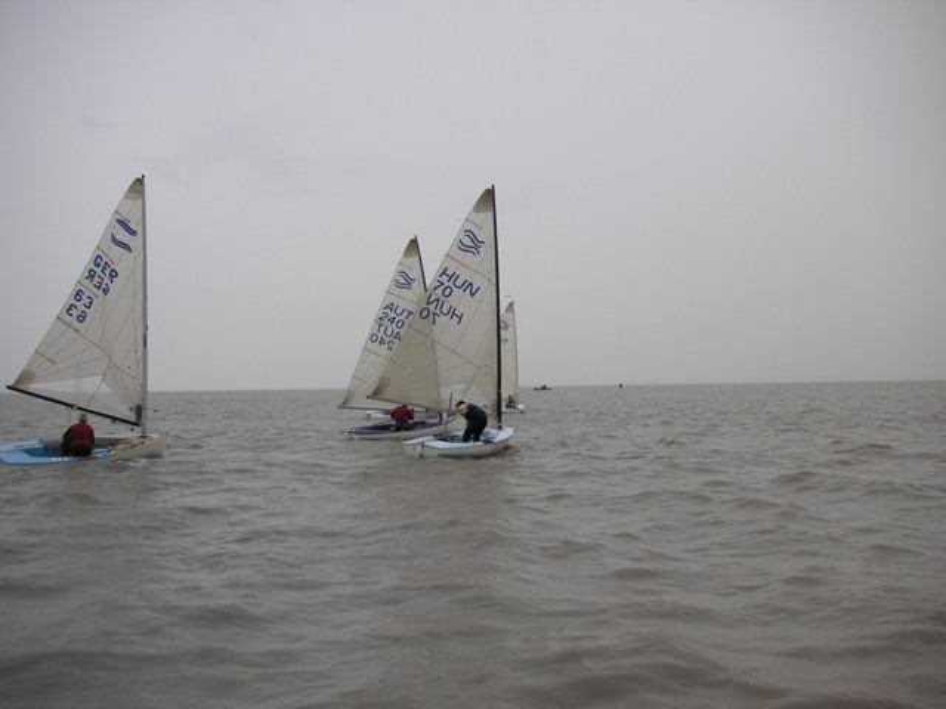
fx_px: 1011
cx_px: 473
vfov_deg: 38.7
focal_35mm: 37
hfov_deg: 50.1
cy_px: 354
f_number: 2.8
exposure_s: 1/350
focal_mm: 6.1
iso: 50
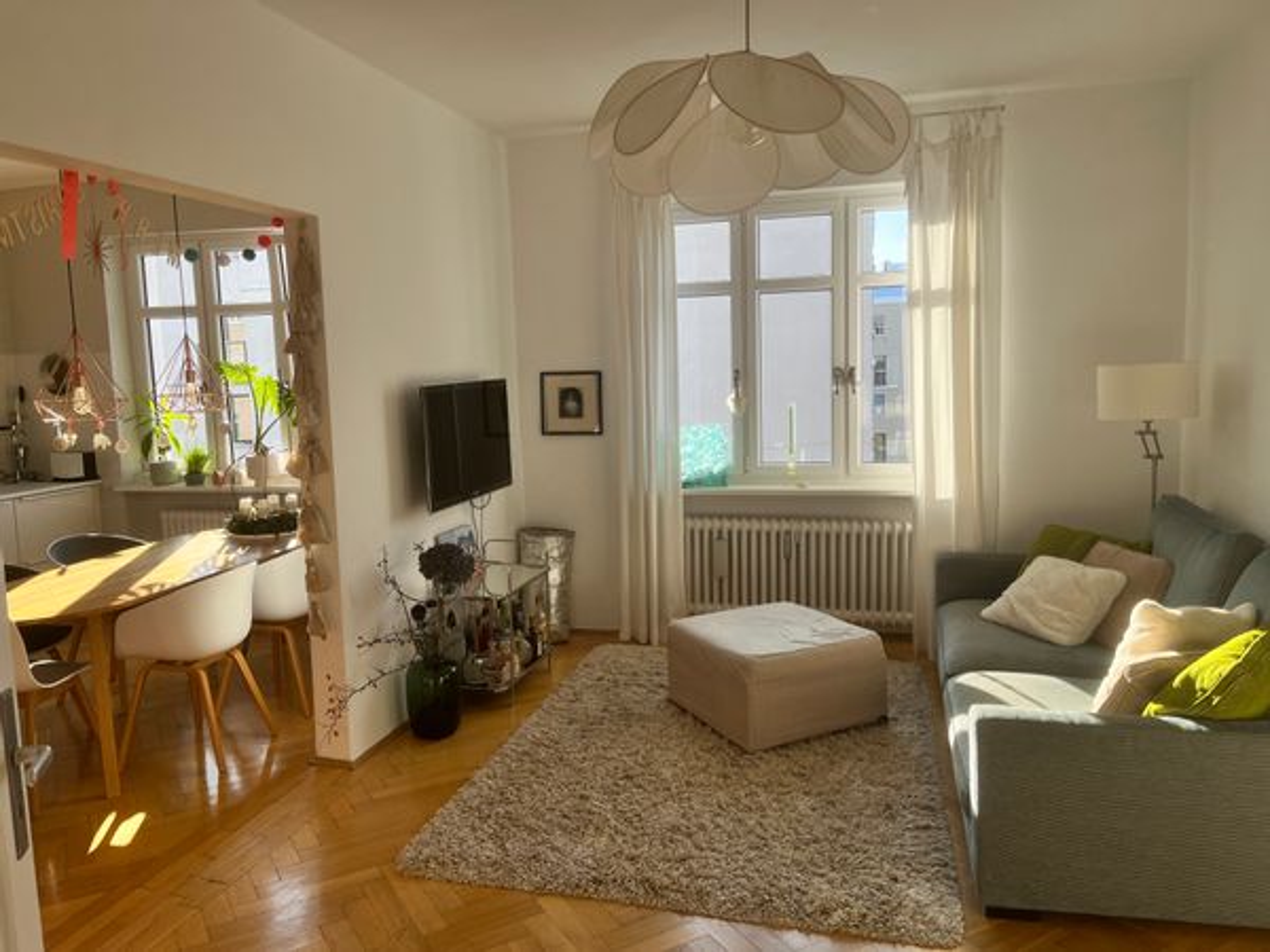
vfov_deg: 53.1
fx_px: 954
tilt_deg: -6.3
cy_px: 476
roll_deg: +1.9
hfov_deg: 67.3
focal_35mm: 26
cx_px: 635
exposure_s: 1/810
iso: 50
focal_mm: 5.1
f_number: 1.6
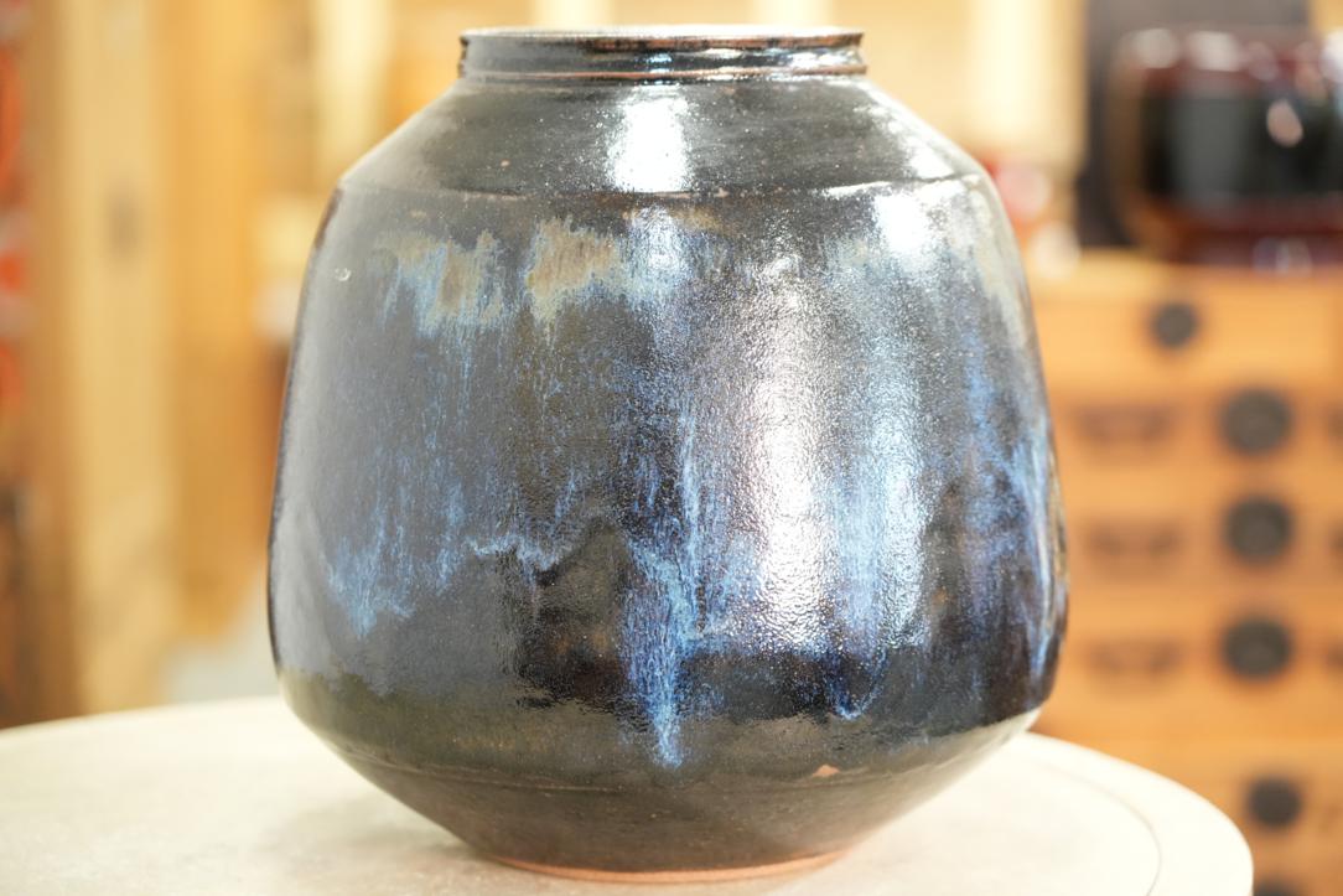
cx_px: 672
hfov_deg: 22.9
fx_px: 3320
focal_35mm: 89
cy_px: 448
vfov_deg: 15.4
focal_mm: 89
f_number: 4
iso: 5000
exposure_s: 1/100
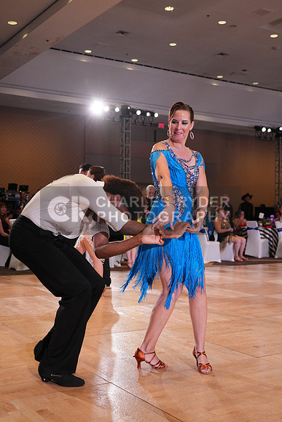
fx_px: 505
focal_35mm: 43
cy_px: 211
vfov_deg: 45.4
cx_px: 141
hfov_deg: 31.2
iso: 2500
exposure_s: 1/500
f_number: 4
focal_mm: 43
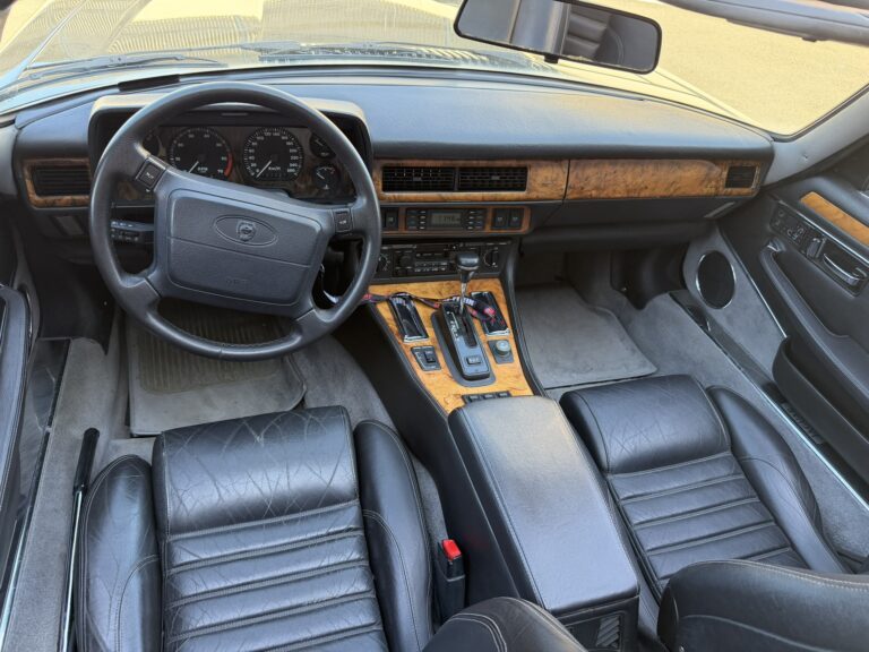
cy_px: 326
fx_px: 602
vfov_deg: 56.8
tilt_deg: -40.1
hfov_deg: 71.6
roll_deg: -10.9
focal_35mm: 24
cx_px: 434
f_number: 1.78
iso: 160
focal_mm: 6.76
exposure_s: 1/224
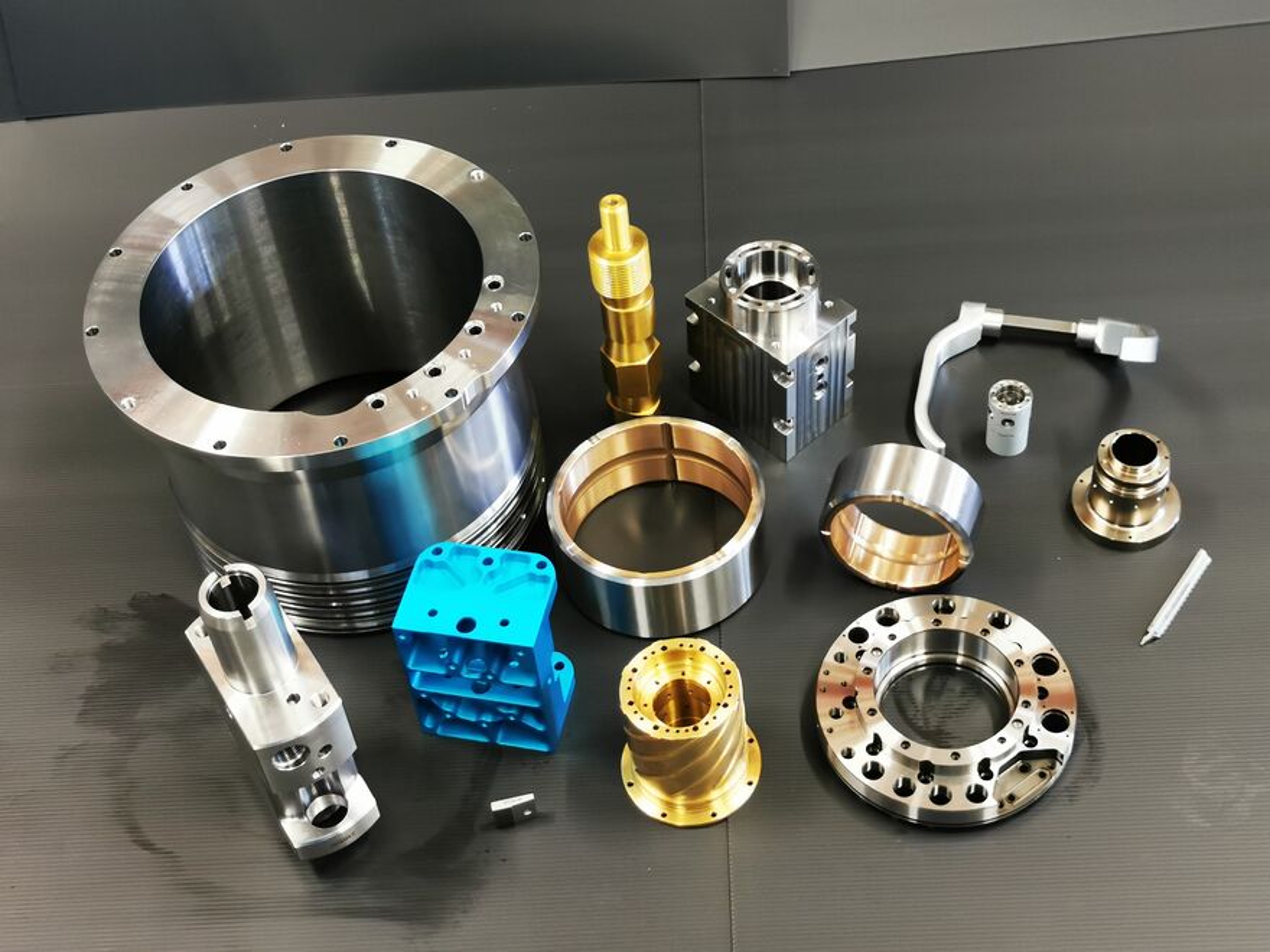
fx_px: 1944
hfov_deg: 36.2
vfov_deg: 27.5
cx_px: 635
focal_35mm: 53
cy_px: 476
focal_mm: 5.56
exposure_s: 1/60
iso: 250
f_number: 1.6
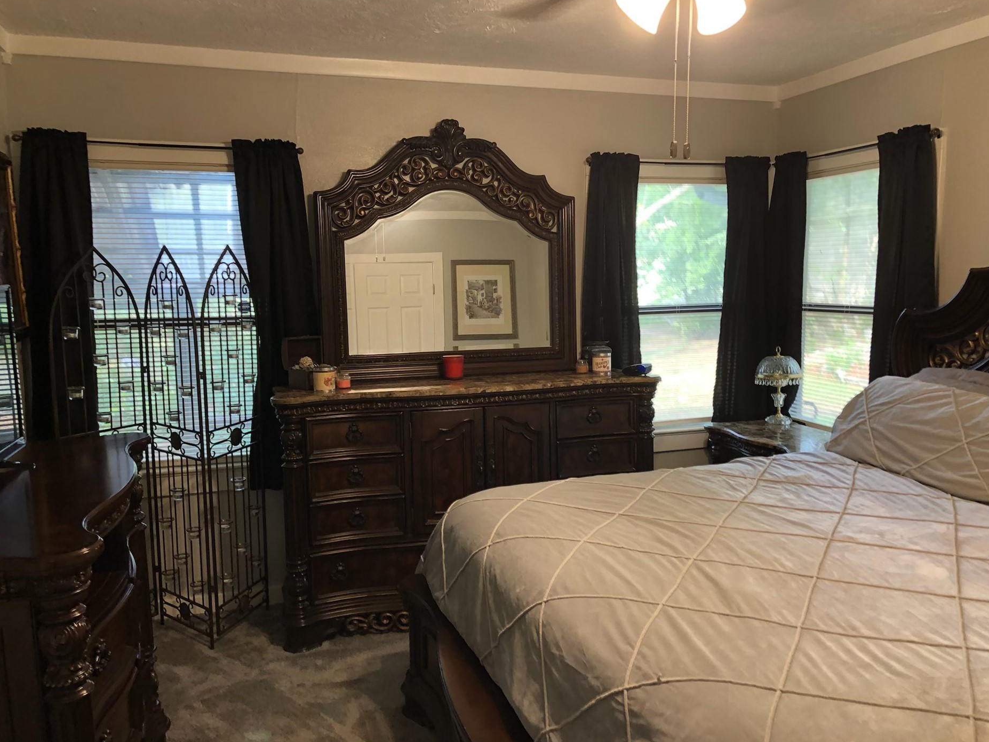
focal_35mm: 29
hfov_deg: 61.7
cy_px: 369
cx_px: 492
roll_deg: +2.2
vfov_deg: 48.2
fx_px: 828
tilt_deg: -5.5
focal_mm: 3.99
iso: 250
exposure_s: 1/60
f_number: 1.8
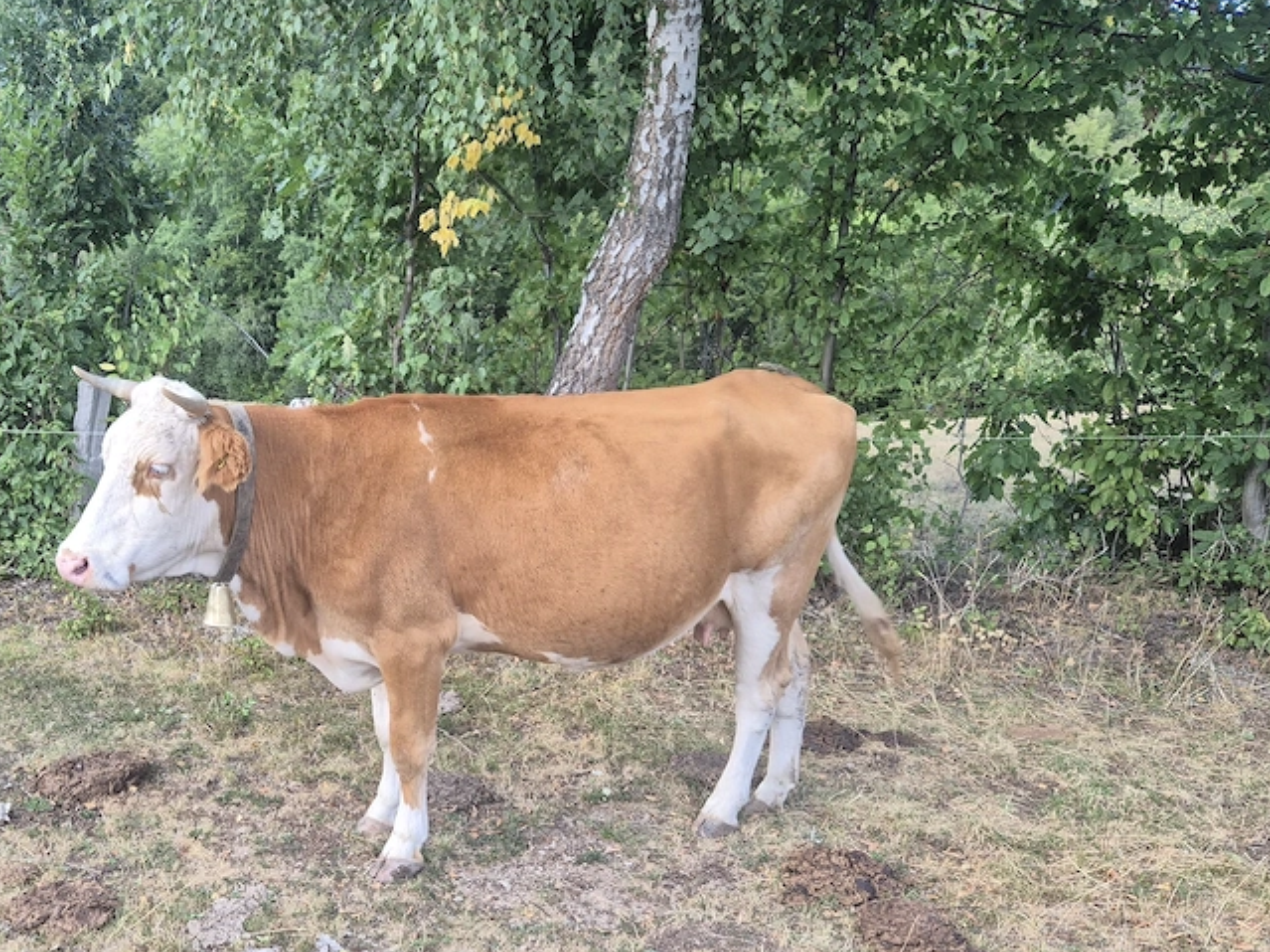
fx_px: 1321
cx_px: 372
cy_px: 674
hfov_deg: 49.9
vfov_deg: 38.9
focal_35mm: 36
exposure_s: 1/180
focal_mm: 5.4
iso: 40
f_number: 1.8
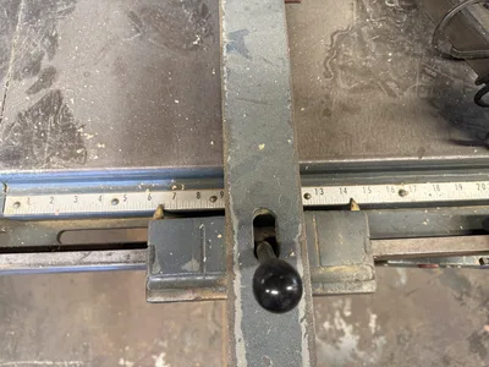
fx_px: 339
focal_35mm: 24
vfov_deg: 56.8
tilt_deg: -72.5
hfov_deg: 71.6
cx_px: 244
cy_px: 184
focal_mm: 6.76
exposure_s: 1/41
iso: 200
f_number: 1.78
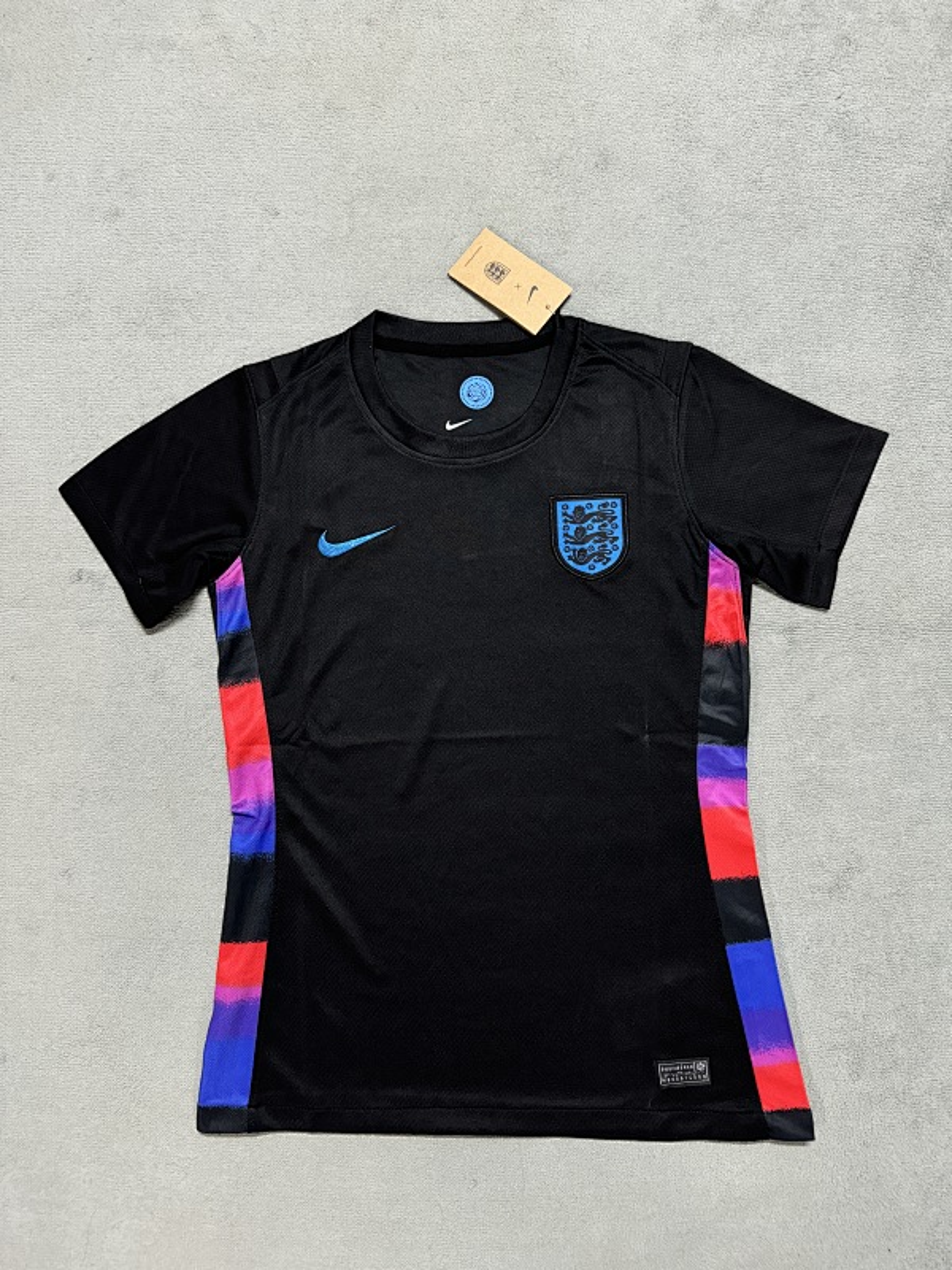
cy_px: 635
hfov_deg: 56.8
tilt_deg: -80.6
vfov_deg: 71.6
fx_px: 880
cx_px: 476
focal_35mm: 24
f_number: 1.78
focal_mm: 6.76
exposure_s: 1/60
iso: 800
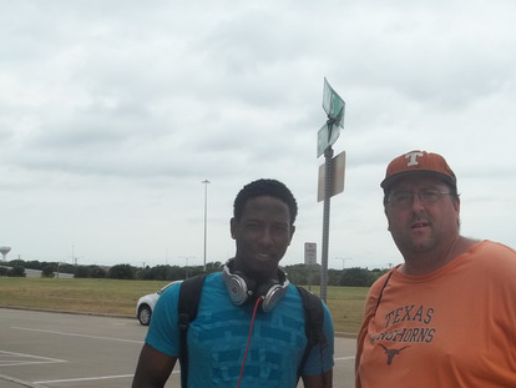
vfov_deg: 28.1
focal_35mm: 51
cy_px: 298
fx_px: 761
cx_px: 324
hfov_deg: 37.2
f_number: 8
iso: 64
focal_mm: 5.9
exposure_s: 1/160
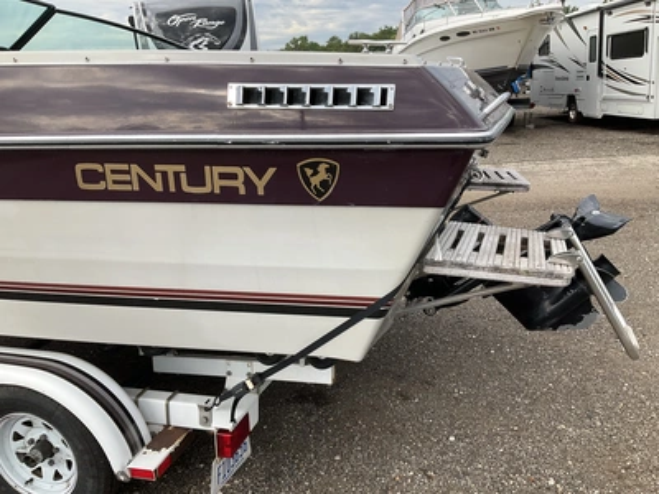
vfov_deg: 48.2
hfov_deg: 61.7
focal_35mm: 29
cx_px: 330
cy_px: 247
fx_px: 552
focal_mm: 3
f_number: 1.8
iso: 25
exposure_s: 1/465
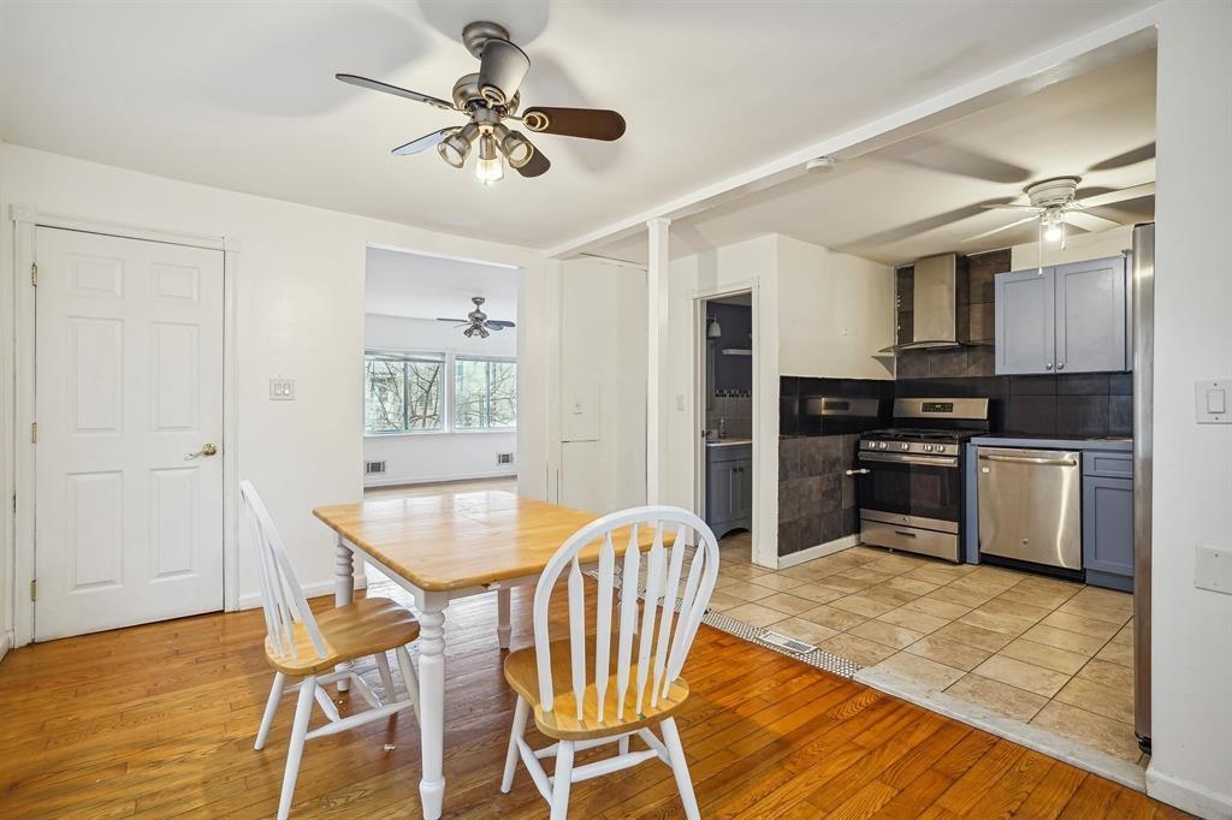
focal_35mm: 16
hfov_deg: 96.8
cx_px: 616
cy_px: 410
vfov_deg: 73.7
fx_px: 547
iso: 1250
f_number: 4
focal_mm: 16
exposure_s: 1/100
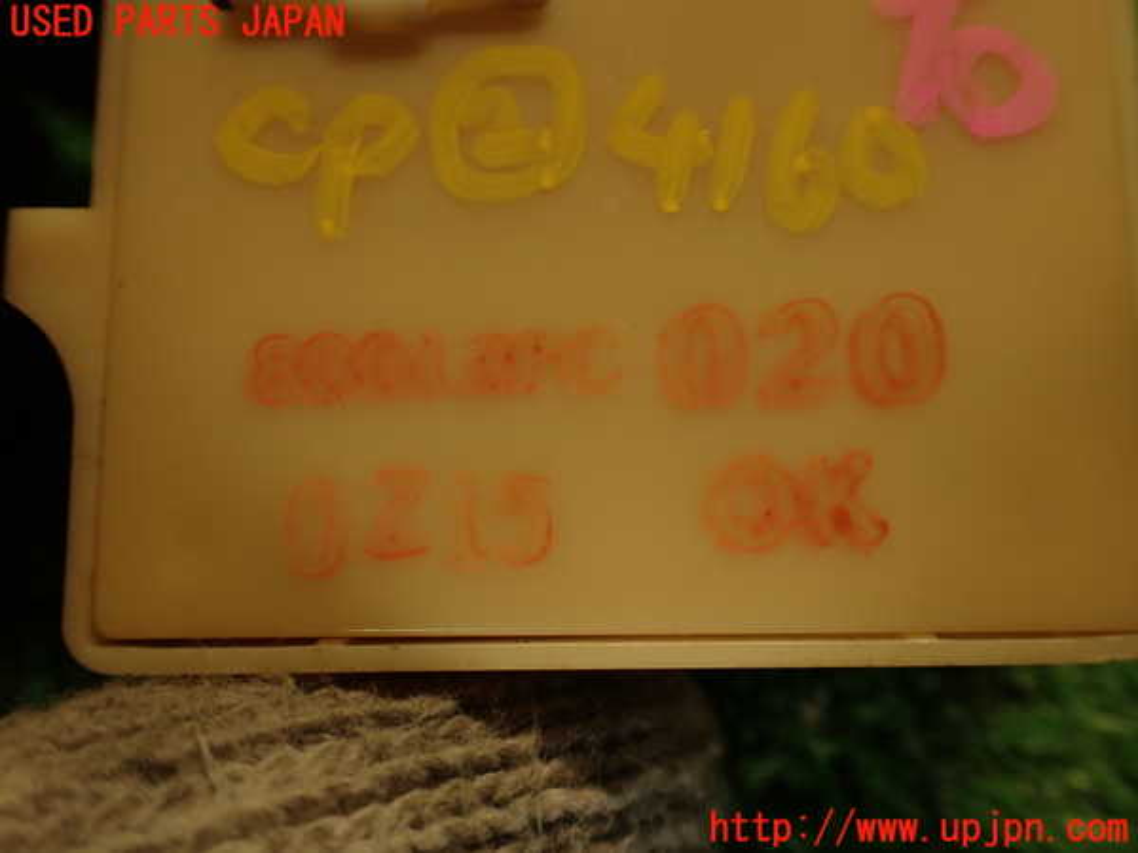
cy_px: 426
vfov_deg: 44.2
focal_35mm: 32
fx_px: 1052
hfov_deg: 56.8
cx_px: 569
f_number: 2.4
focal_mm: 5.79
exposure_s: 1/50
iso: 200
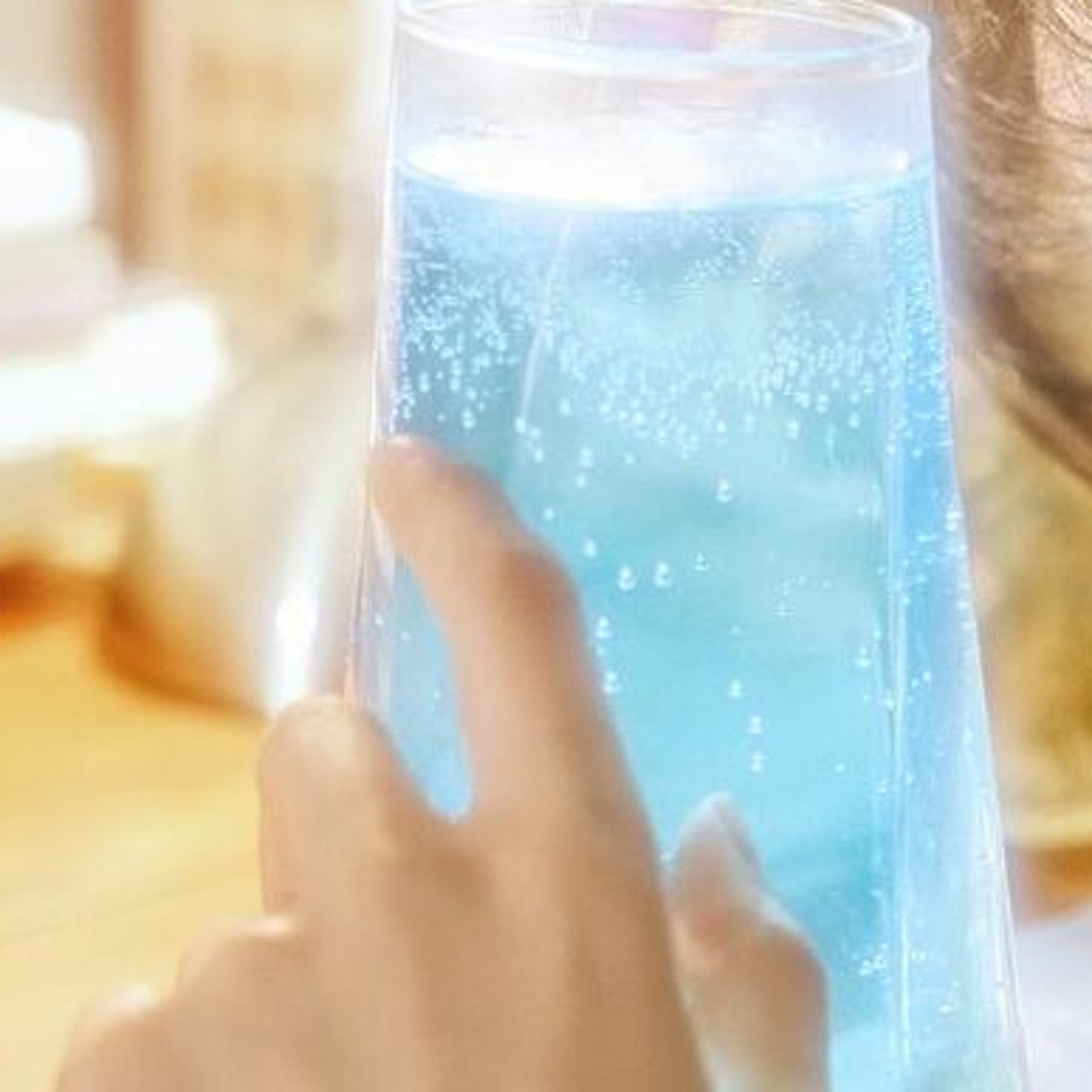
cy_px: 547
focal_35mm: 129
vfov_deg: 13.5
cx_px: 1261
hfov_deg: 13.2
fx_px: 4604
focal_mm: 37.6
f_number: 2.8
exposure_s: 1/60
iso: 640
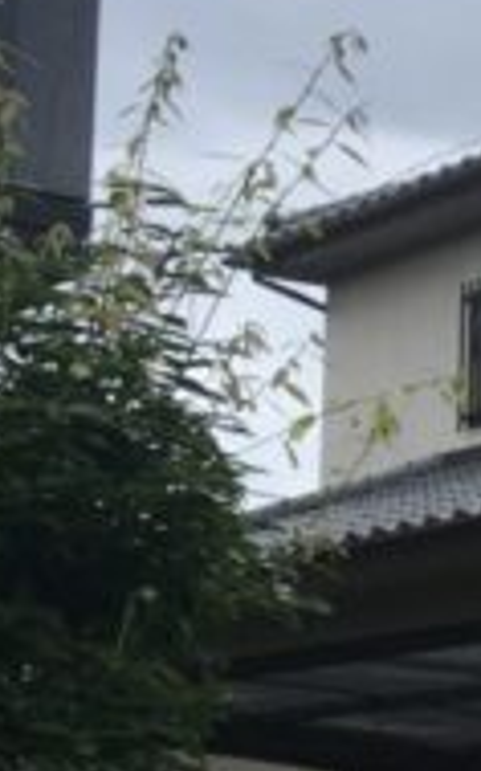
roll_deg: +0.5
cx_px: 1341
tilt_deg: +5.8
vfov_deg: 16.6
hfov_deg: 8.9
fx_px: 2624
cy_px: 592
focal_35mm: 125
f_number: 2.2
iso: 25
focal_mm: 4.15
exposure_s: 1/1603
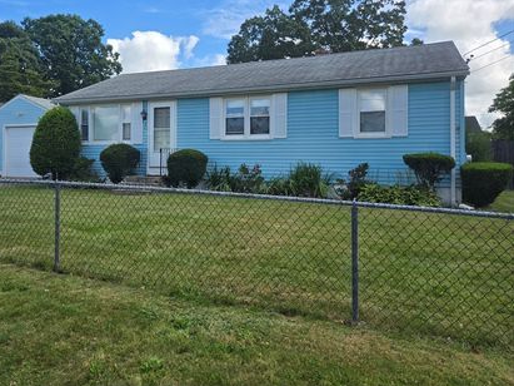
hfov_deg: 62.8
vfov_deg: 49.4
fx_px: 416
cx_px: 203
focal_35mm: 28
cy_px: 154
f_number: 1.8
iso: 25
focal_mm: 5.4
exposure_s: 1/1242
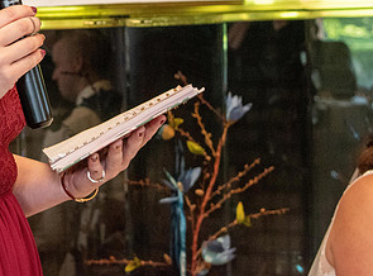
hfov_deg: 11.0
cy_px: -1
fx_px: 1929
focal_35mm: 180
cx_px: 9
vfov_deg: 8.1
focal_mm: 55
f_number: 5.6
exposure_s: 1/60
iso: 2800
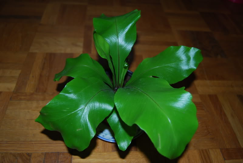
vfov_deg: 40.1
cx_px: 122
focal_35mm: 33
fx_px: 223
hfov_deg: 57.1
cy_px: 82
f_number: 4
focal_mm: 22
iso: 100
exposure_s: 1/125
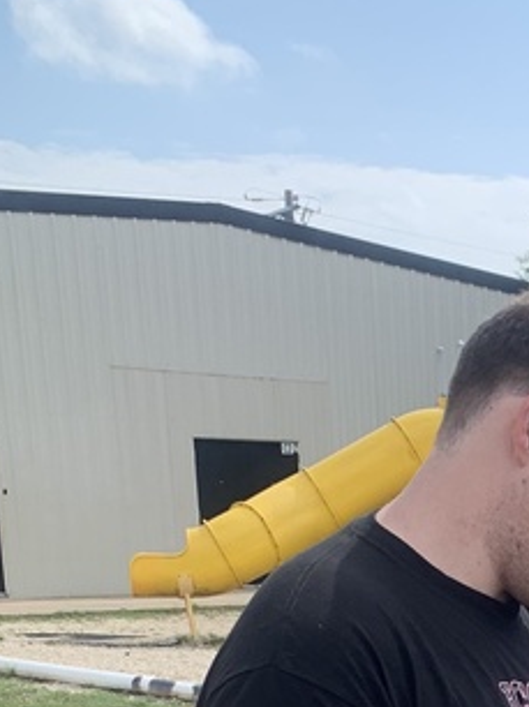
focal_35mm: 85
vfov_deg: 20.3
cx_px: 778
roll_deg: -0.6
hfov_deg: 16.0
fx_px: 1734
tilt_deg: -14.4
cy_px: 1014
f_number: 1.8
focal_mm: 4.25
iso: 25
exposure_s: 1/1043
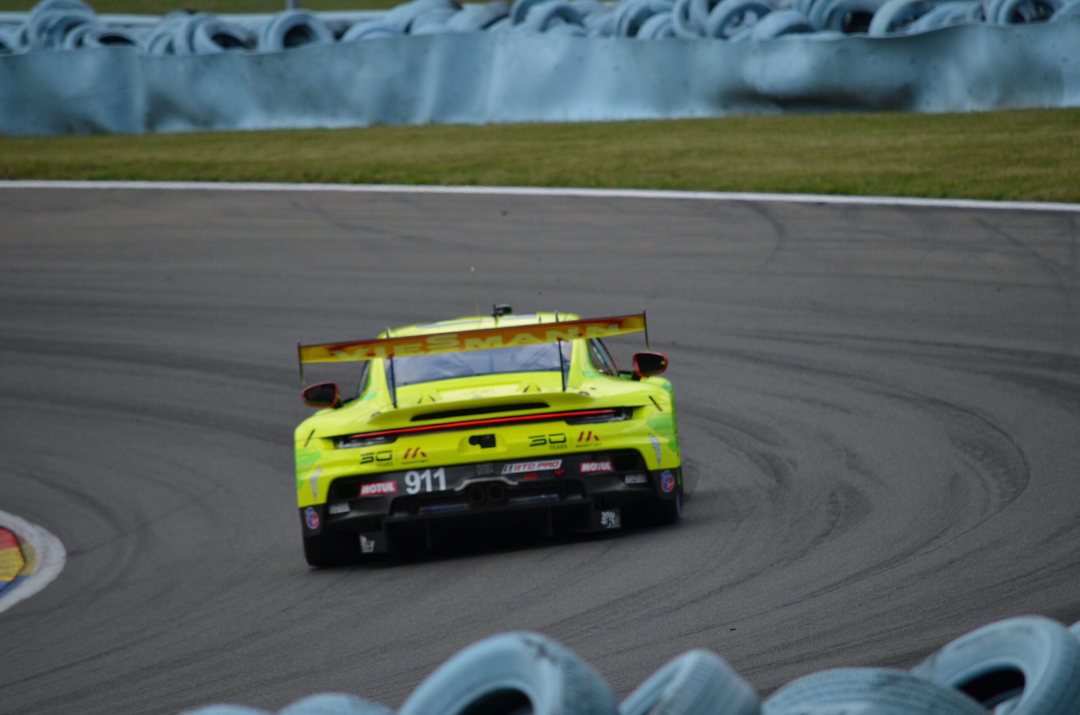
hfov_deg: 4.6
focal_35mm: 450
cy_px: 358
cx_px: 540
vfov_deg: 3.0
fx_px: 13473
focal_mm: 300
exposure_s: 1/1600
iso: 400
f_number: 5.6
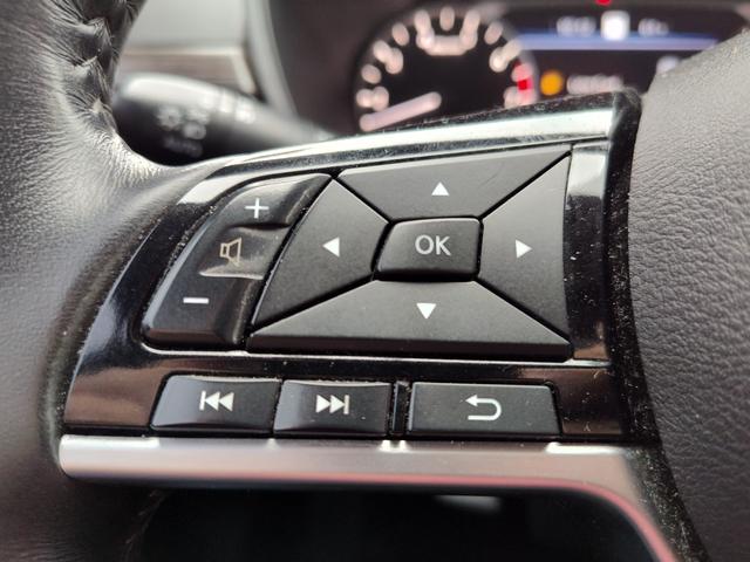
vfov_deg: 58.9
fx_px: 498
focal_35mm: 23
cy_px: 281
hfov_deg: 73.9
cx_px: 375
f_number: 1.88
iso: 394
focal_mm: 5.56
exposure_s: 1/60
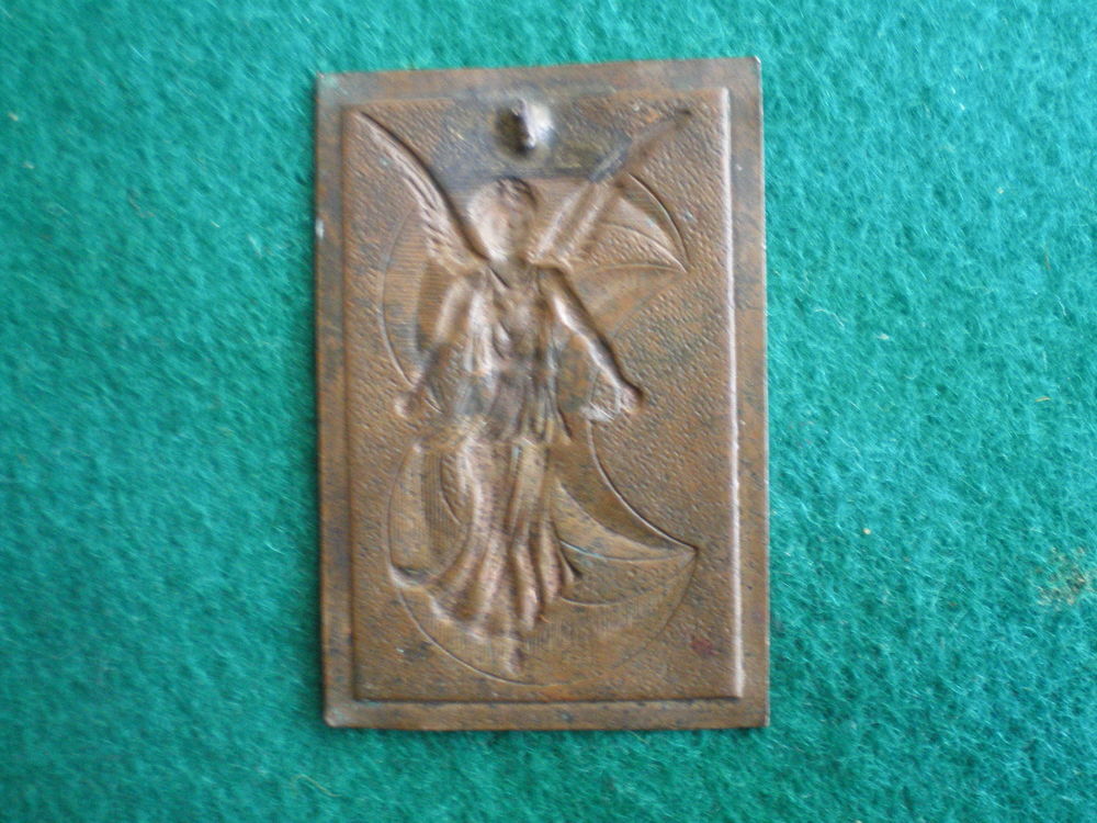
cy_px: 412
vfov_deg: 37.7
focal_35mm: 38
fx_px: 1204
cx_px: 548
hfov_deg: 49.0
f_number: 3.1
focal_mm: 6.3
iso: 400
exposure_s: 1/13
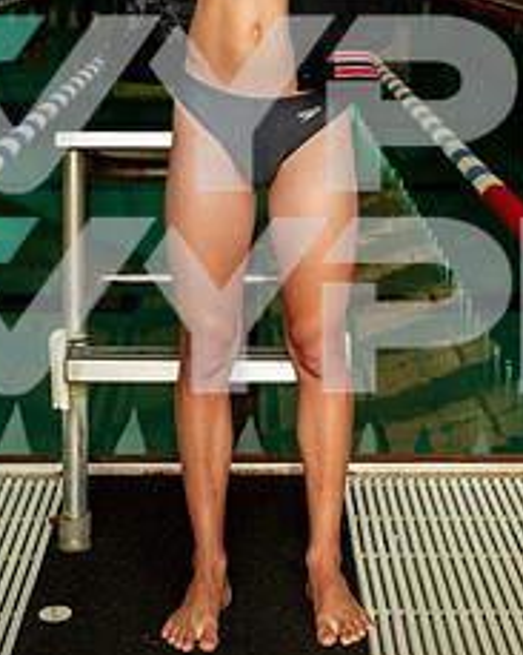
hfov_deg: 18.1
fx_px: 1646
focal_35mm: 85
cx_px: 294
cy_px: 106
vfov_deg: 22.1
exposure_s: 1/200
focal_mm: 46
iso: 800
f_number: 7.1
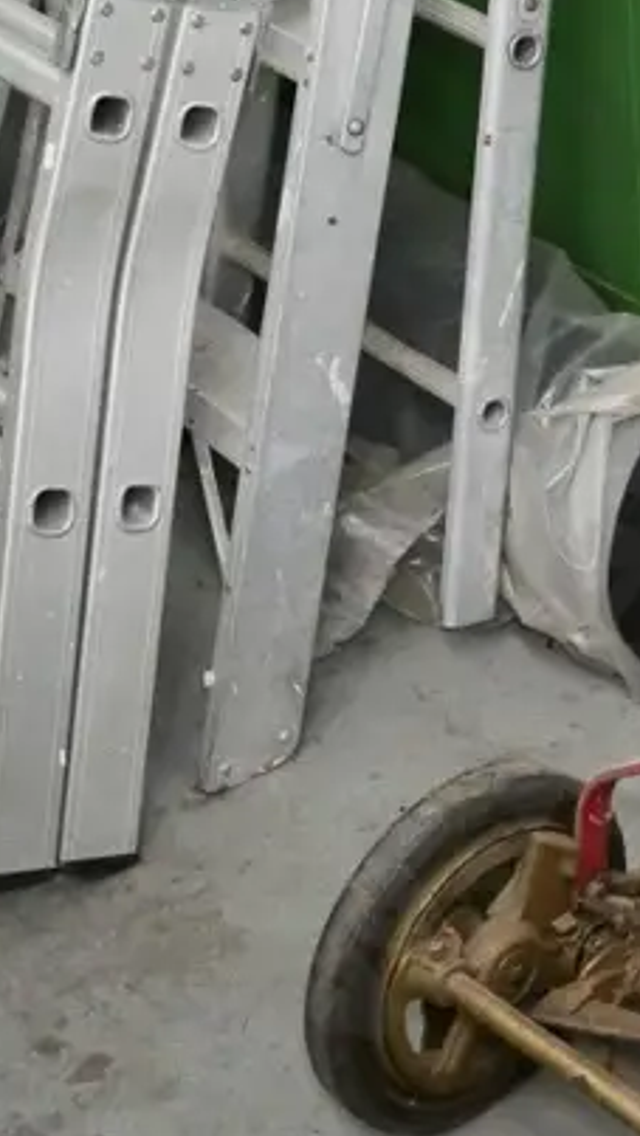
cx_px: 871
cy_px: 259
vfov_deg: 25.2
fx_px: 2501
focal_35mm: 83
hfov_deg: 13.9
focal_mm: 15
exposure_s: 1/160
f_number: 4.5
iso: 3200
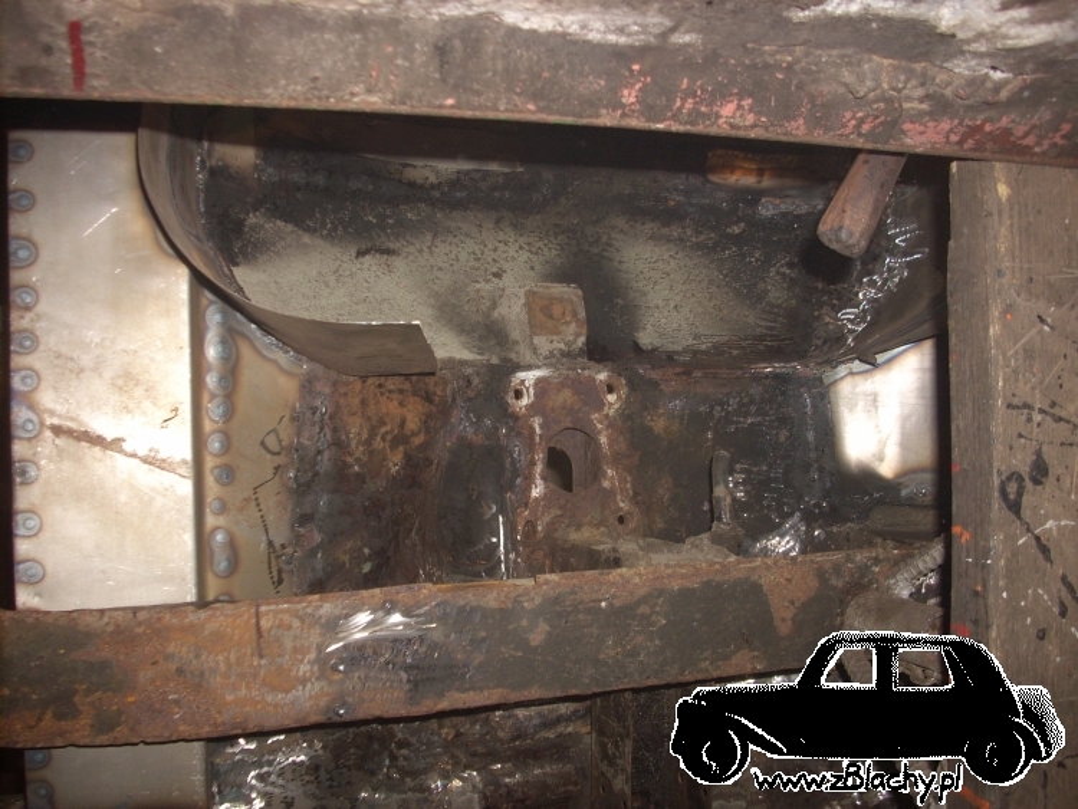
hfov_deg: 50.1
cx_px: 539
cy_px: 404
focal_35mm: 37
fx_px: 1153
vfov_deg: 38.7
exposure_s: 1/60
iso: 64
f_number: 2.8
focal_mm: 6.2
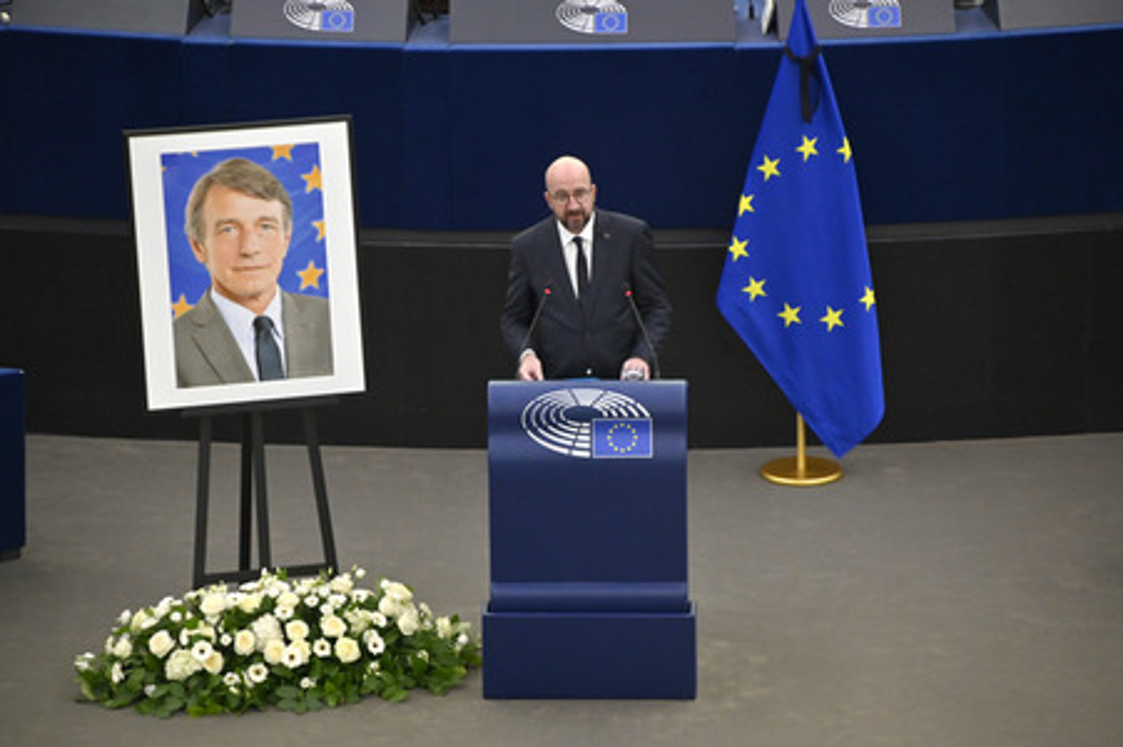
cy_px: 374
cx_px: 562
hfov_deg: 7.6
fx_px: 8416
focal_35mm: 270
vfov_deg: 5.1
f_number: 6
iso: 2500
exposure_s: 1/320
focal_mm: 270
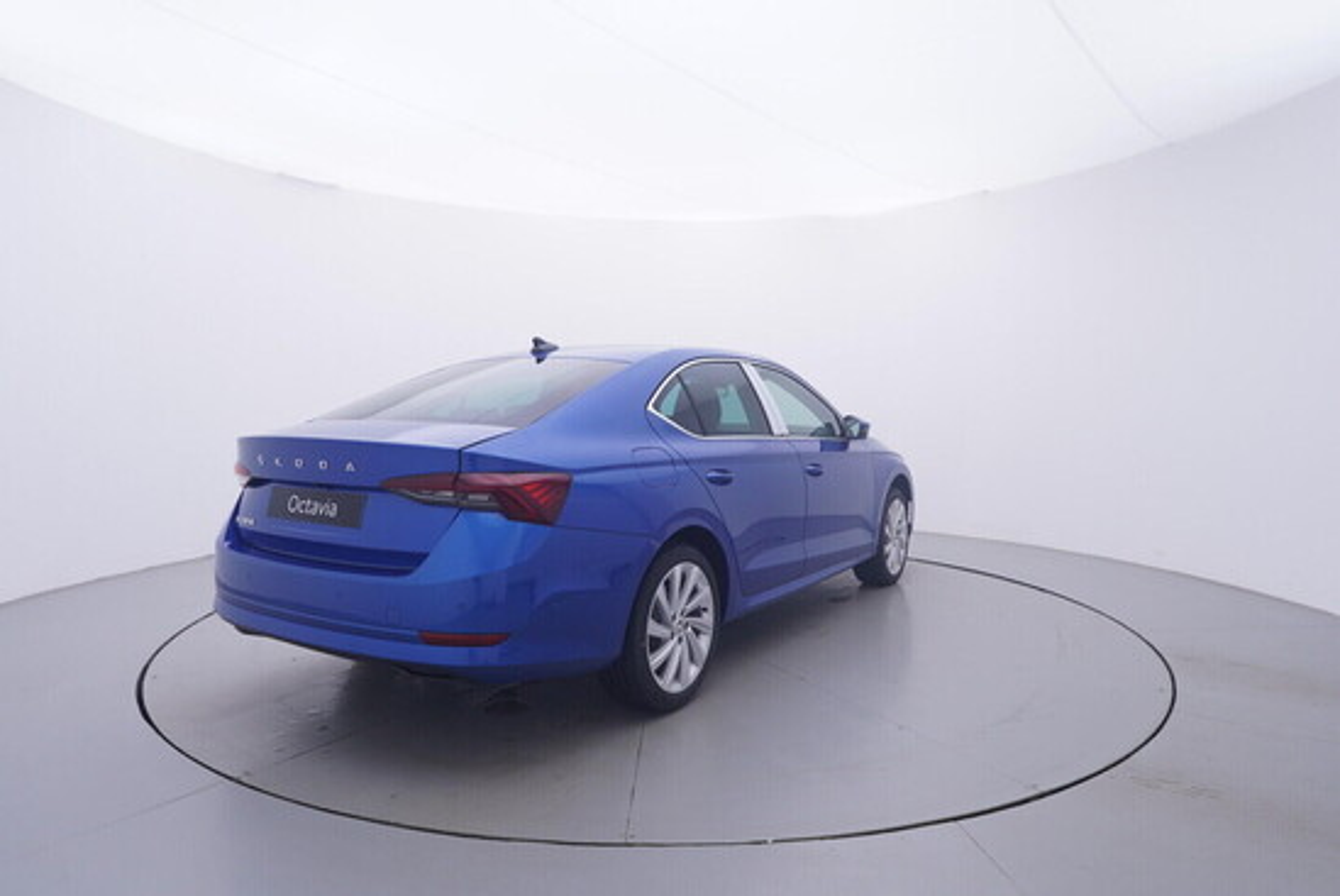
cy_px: 448
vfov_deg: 56.2
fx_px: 838
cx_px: 670
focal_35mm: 22
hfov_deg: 77.3
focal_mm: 15
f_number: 5
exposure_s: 1/80
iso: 200
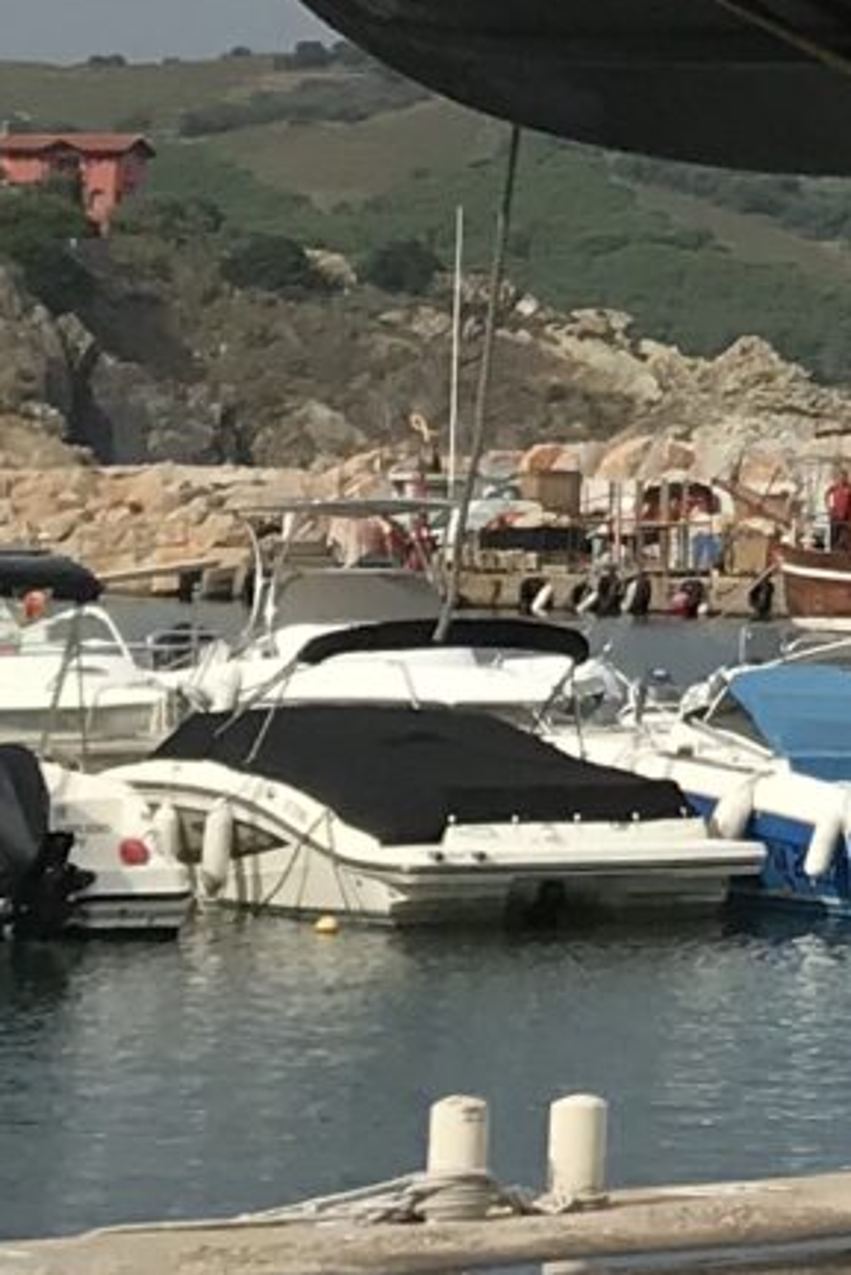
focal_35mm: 172
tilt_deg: +9.2
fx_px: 6093
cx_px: 2370
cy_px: -280
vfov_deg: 11.7
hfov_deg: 7.3
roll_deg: -1.3
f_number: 1.8
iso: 20
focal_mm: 3.99
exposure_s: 1/4367
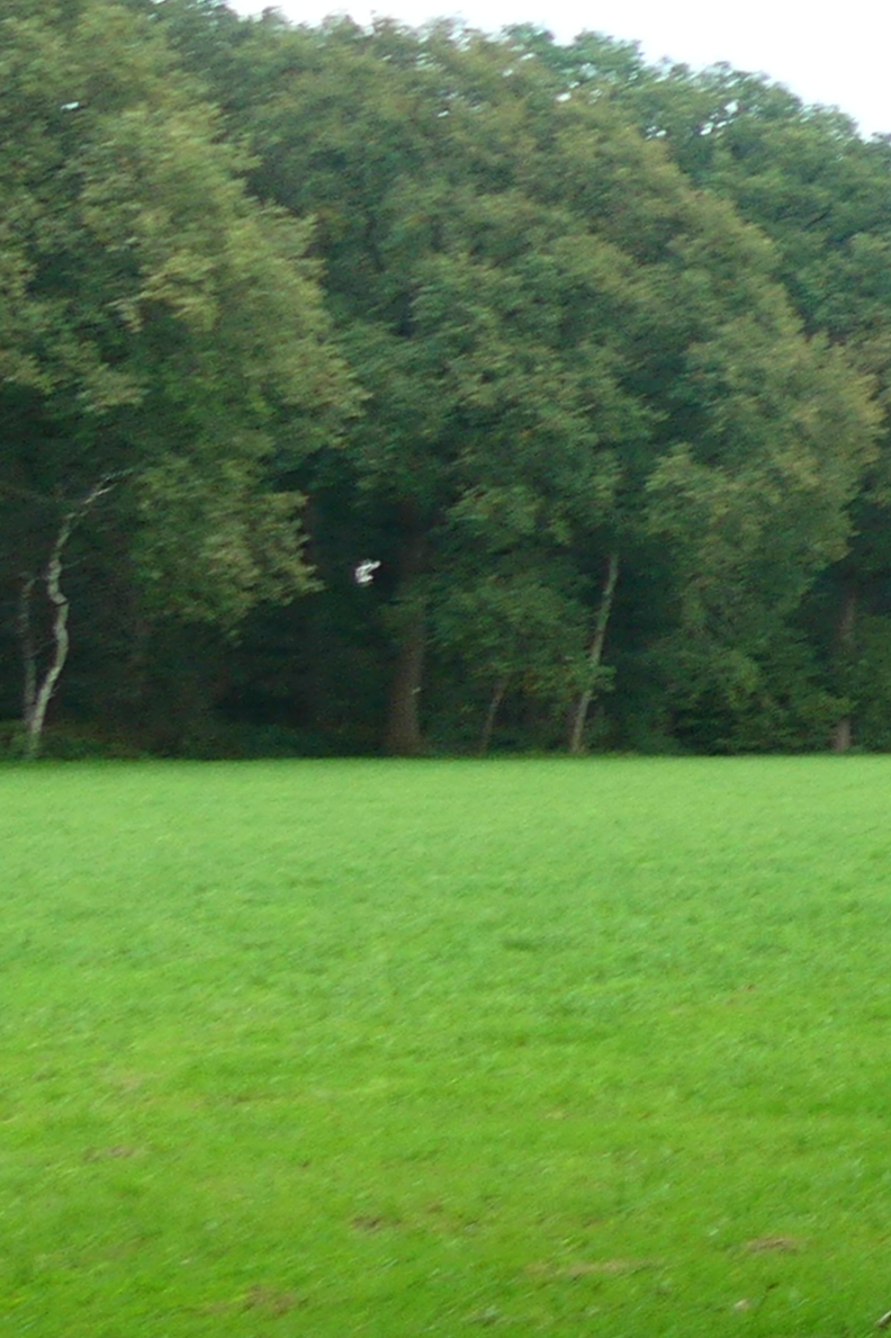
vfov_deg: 22.4
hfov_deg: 12.0
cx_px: 2161
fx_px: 3380
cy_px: 594
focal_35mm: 91
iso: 100
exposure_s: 1/125
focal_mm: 4.5
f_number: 3.2
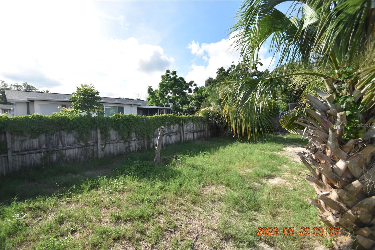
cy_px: 125
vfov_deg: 77.3
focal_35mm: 15
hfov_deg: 100.4
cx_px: 188
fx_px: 156
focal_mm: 10
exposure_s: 1/4000
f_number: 3.5
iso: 800
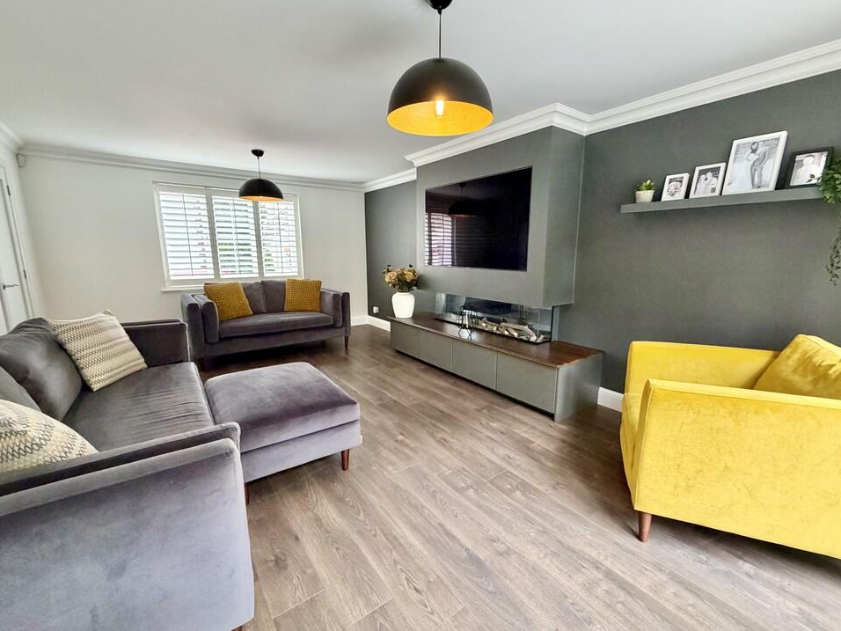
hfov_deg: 98.1
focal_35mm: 15
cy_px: 321
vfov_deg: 81.7
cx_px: 435
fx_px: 364
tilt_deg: -11.1
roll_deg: -0.8
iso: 320
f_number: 2.2
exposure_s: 1/100
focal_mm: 2.22
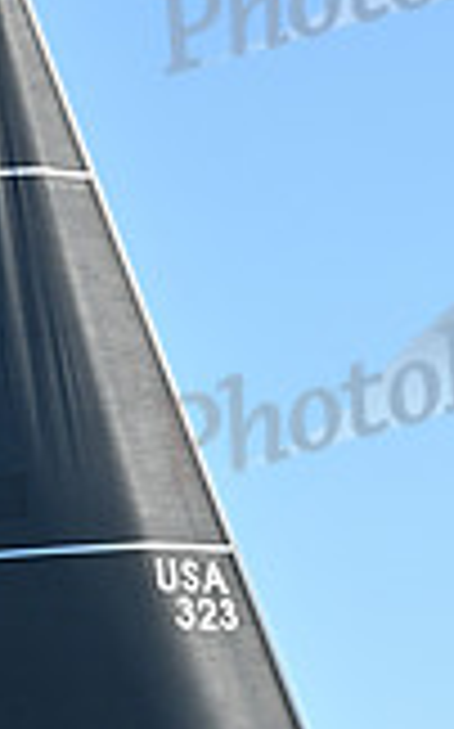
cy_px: 670
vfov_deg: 6.7
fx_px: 6168
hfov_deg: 4.2
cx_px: -74
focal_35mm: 311
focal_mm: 85
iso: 320
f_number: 6.3
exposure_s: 1/1000
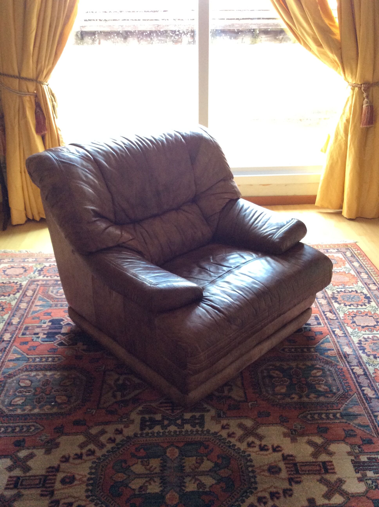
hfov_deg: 44.1
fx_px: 468
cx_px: 190
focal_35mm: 32
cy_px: 254
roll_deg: -0.3
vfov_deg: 56.9
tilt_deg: -28.1
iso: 160
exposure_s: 1/25
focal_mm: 3.3
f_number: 2.4
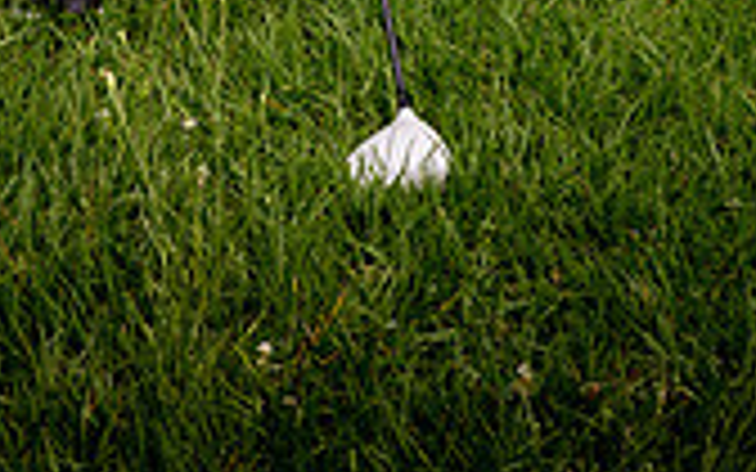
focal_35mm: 101
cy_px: -526
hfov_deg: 20.4
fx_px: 2081
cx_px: 148
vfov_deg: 11.4
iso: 100
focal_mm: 37
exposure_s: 1/250
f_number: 10
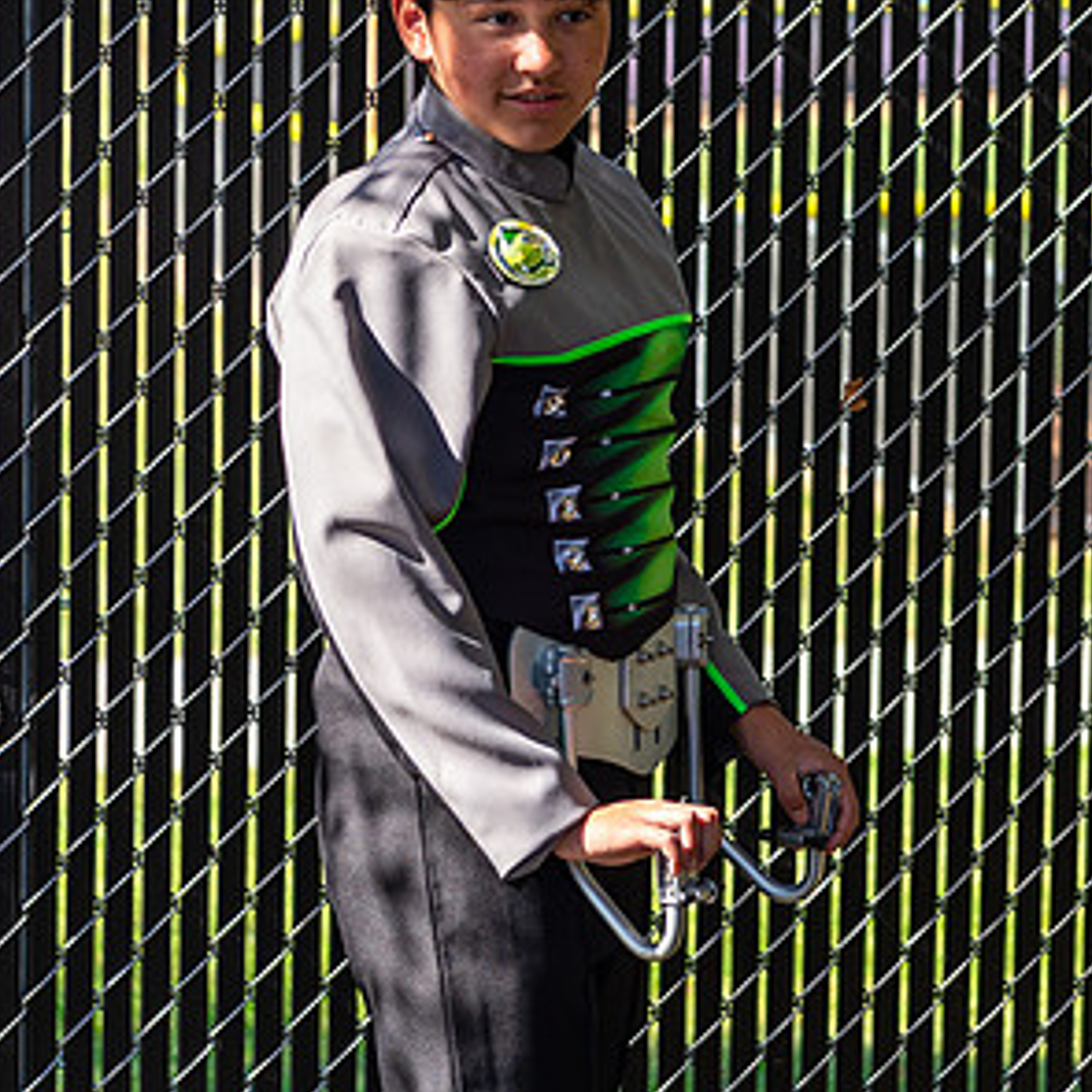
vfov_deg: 9.9
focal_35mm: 176
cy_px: 331
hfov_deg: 9.9
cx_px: 604
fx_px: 6282
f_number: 4
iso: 320
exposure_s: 1/1000
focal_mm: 70
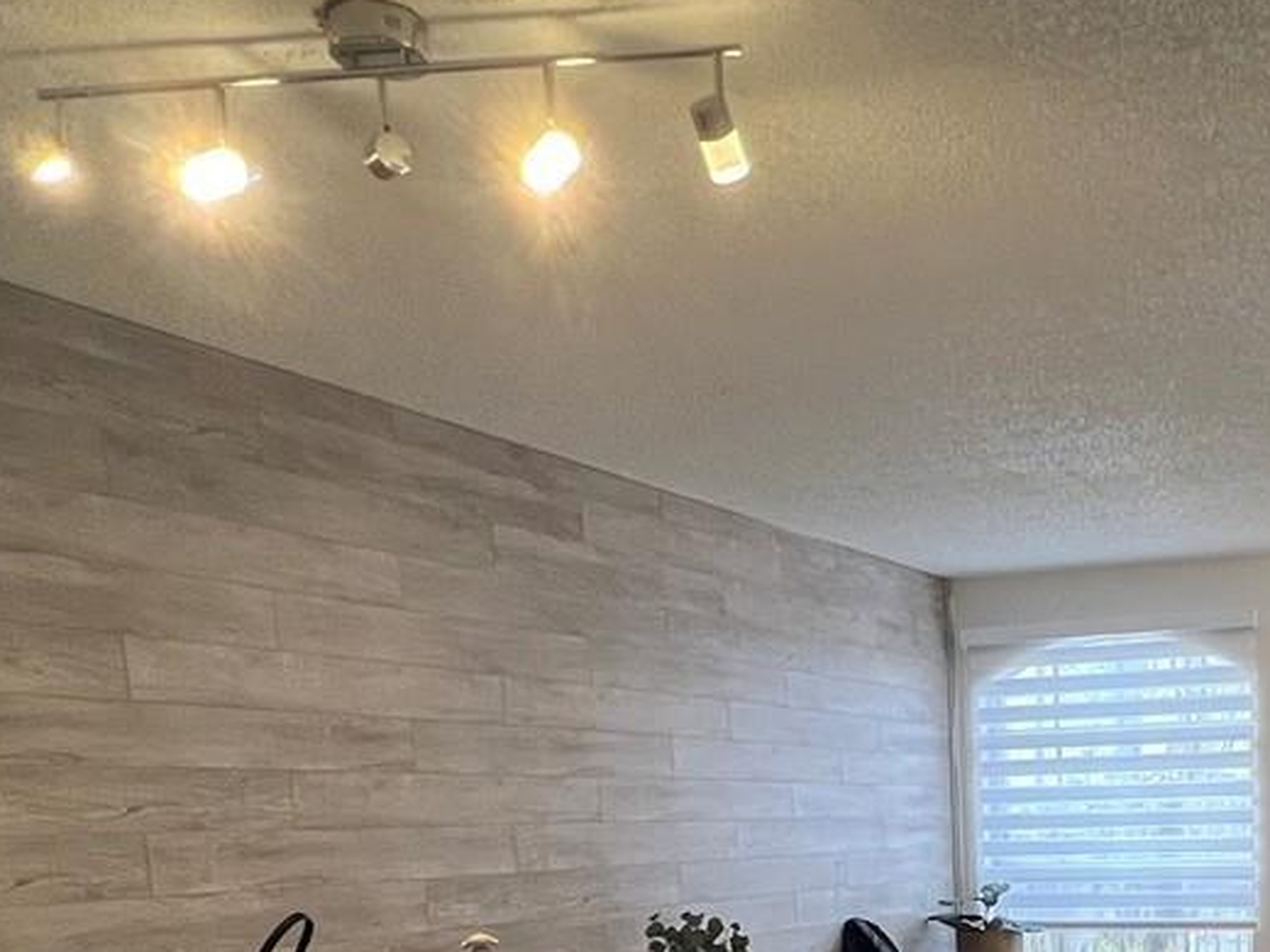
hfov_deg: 43.9
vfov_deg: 31.9
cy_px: 1040
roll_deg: +1.6
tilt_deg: -8.1
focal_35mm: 40
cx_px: 1065
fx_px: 1468
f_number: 1.8
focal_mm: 1.57
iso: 200
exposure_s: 1/120
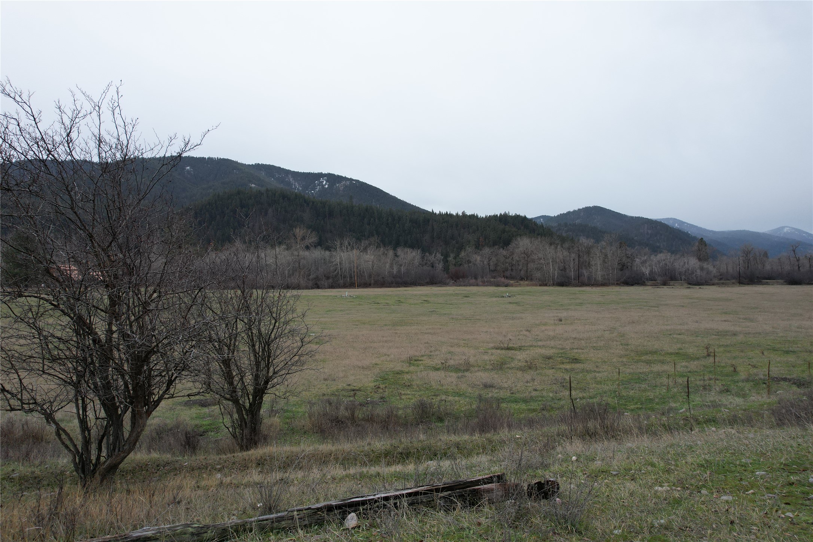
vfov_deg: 57.2
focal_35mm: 22
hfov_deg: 78.6
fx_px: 497
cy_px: 271
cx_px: 406
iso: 130
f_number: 2.8
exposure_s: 1/60
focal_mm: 8.38
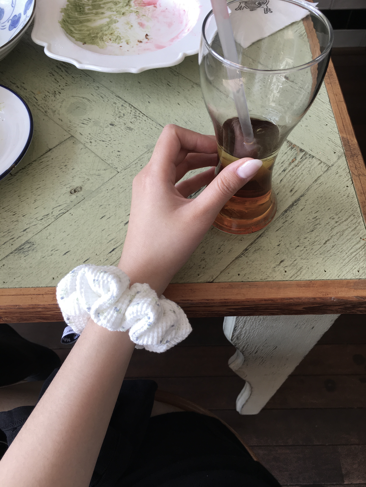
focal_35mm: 29
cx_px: 183
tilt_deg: -58.0
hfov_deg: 48.2
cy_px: 244
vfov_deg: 61.7
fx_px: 409
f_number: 2.2
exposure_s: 1/120
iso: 40
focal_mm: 4.15
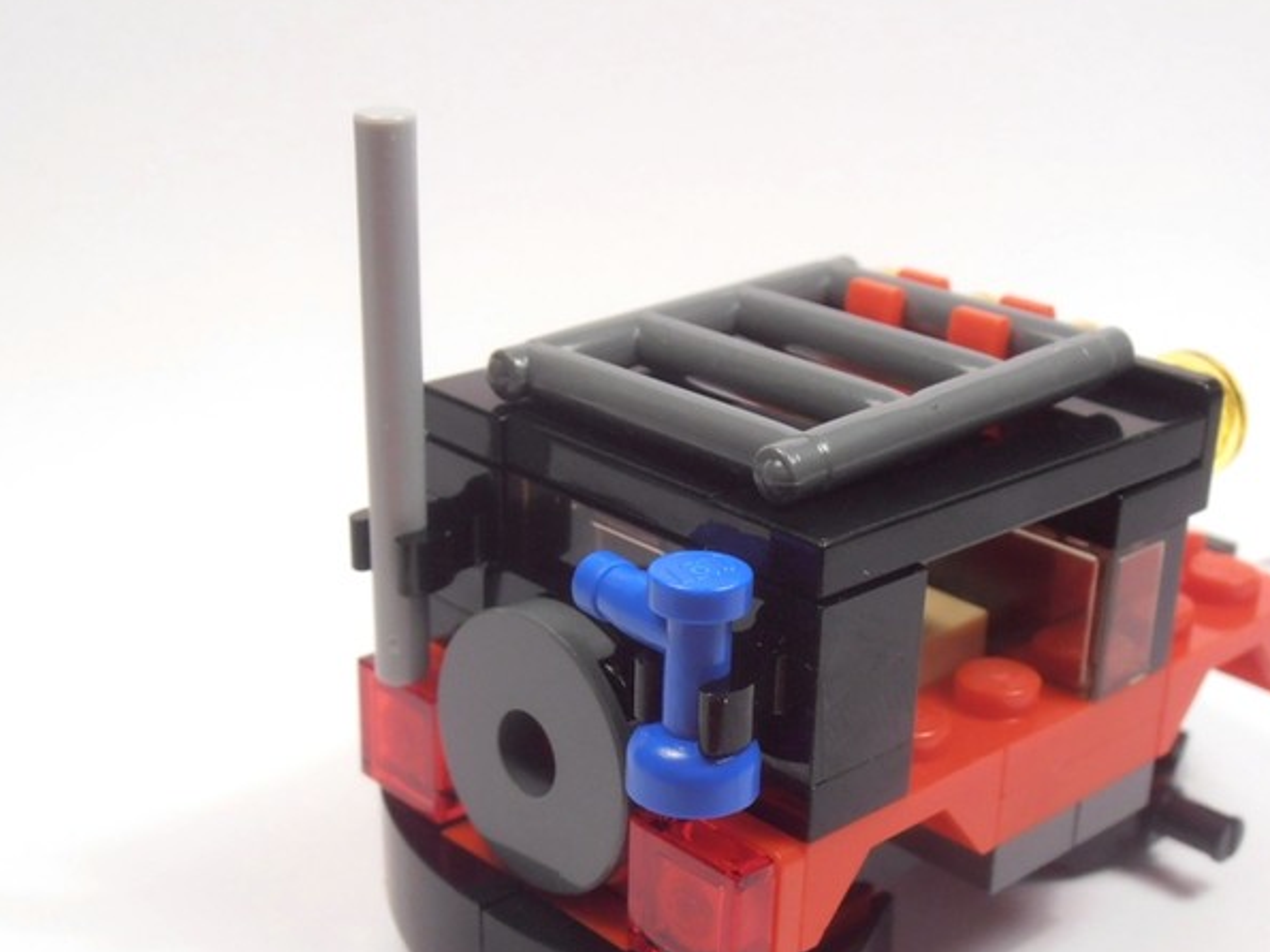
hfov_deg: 34.3
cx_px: 717
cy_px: 656
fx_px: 2054
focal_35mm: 56
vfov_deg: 25.9
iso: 80
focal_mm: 6.61
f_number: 3.9
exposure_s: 1/60
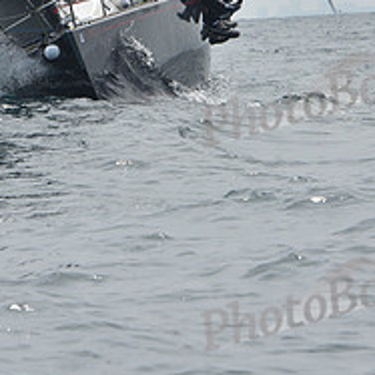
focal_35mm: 462
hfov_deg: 3.8
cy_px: 19
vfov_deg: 3.8
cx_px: 98
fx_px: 5662
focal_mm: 175
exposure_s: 1/800
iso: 250
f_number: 11
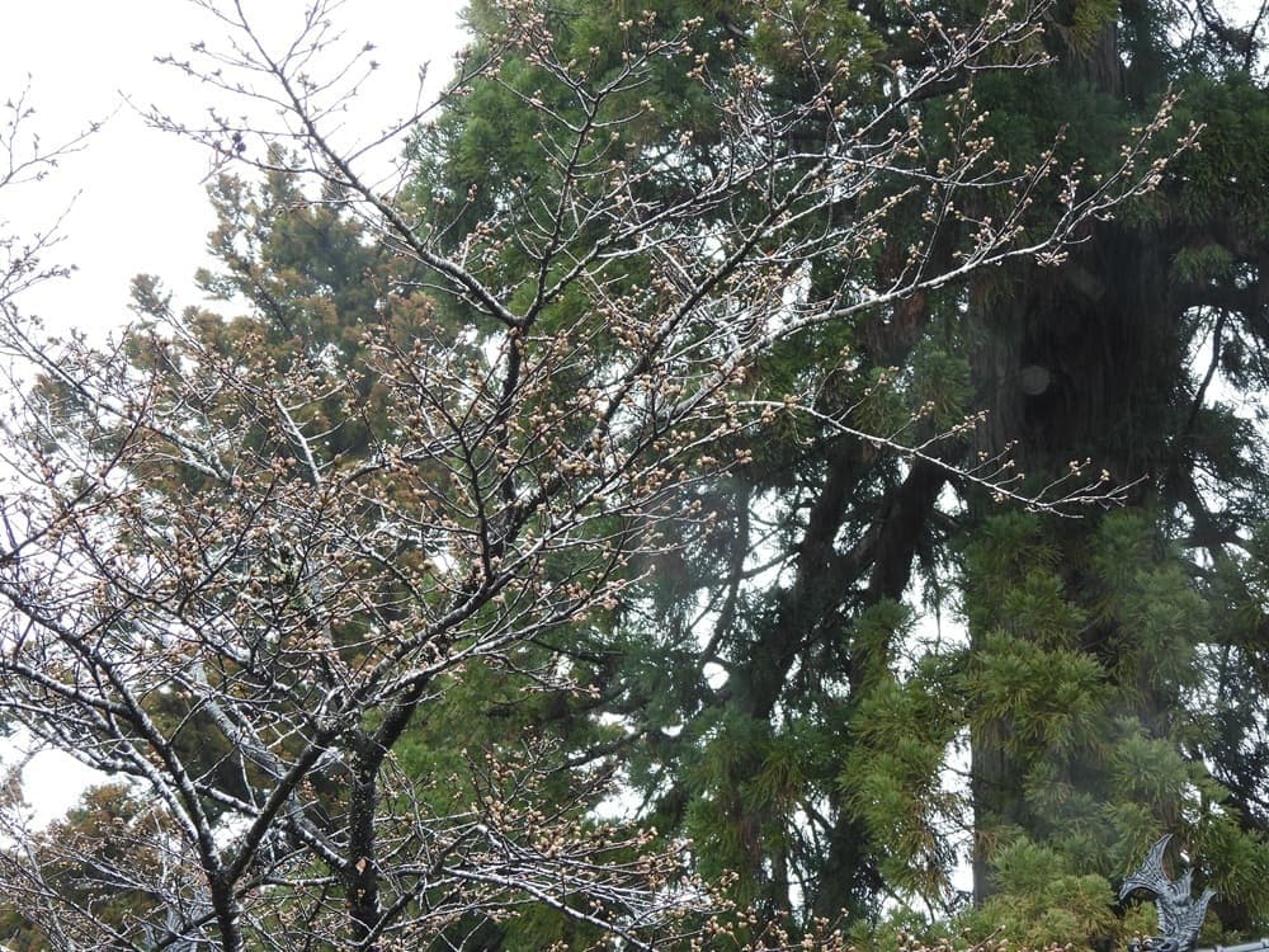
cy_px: 476
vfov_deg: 14.1
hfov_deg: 18.7
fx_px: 3849
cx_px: 634
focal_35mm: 105
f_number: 4
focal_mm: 18.7
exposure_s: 1/60
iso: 110
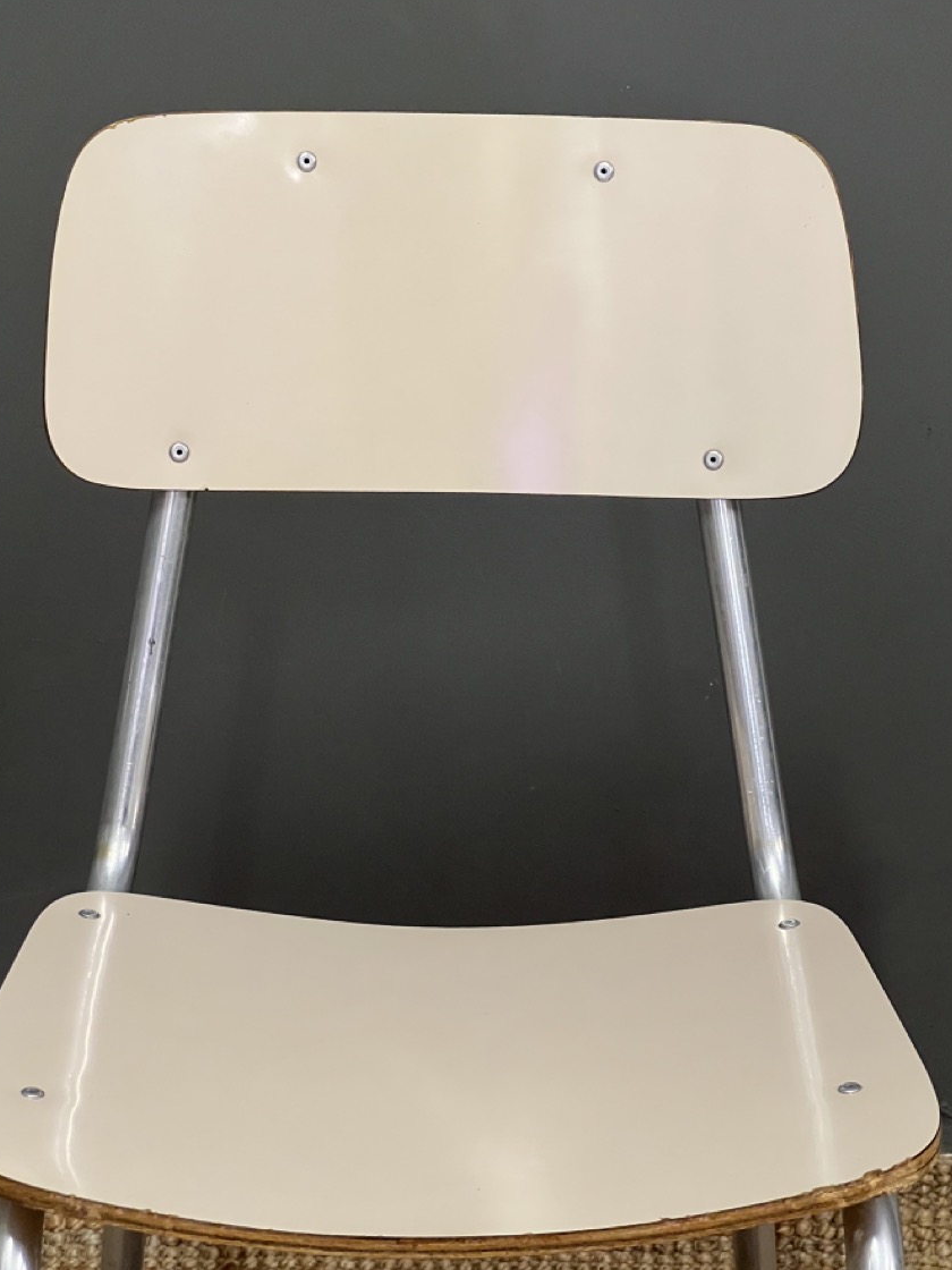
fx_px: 3227
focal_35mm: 88
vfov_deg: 22.3
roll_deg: +0.1
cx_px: 454
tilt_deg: -15.2
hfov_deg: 16.8
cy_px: 637
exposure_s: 1/50
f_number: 2.8
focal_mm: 9
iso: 640
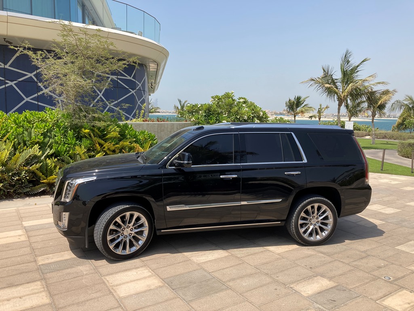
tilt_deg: -6.2
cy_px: 156
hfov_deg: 63.4
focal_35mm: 28
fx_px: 335
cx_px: 207
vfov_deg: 49.7
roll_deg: -1.8
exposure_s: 1/1779
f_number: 1.8
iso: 20
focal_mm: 3.99
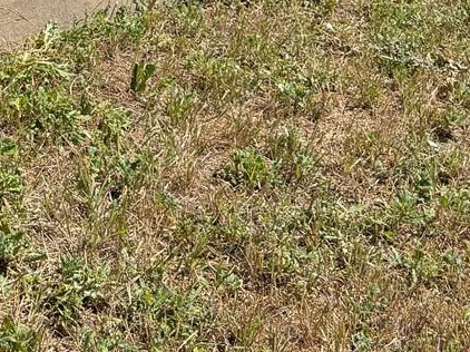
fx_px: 1235
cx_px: -101
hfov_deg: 20.1
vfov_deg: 14.8
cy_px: -209
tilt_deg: -9.7
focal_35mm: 91
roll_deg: -1.7
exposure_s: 1/3247
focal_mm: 6.76
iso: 80
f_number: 1.78
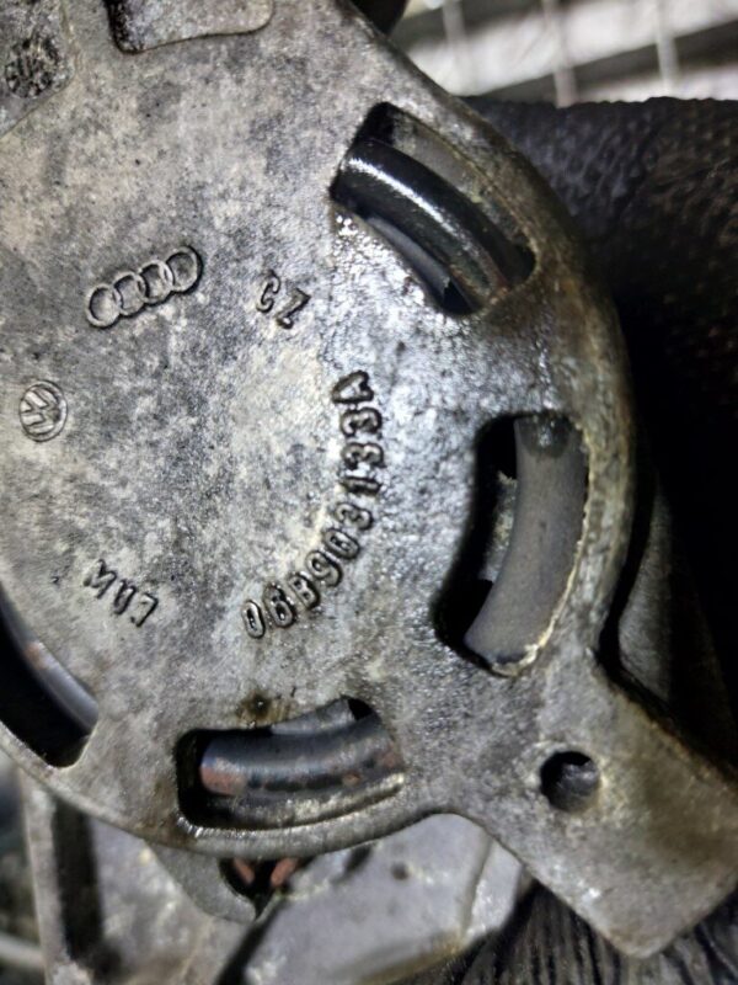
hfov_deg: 54.9
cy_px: 492
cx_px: 369
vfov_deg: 69.4
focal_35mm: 25
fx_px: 711
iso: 100
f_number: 1.8
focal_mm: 5.23
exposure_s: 1/50
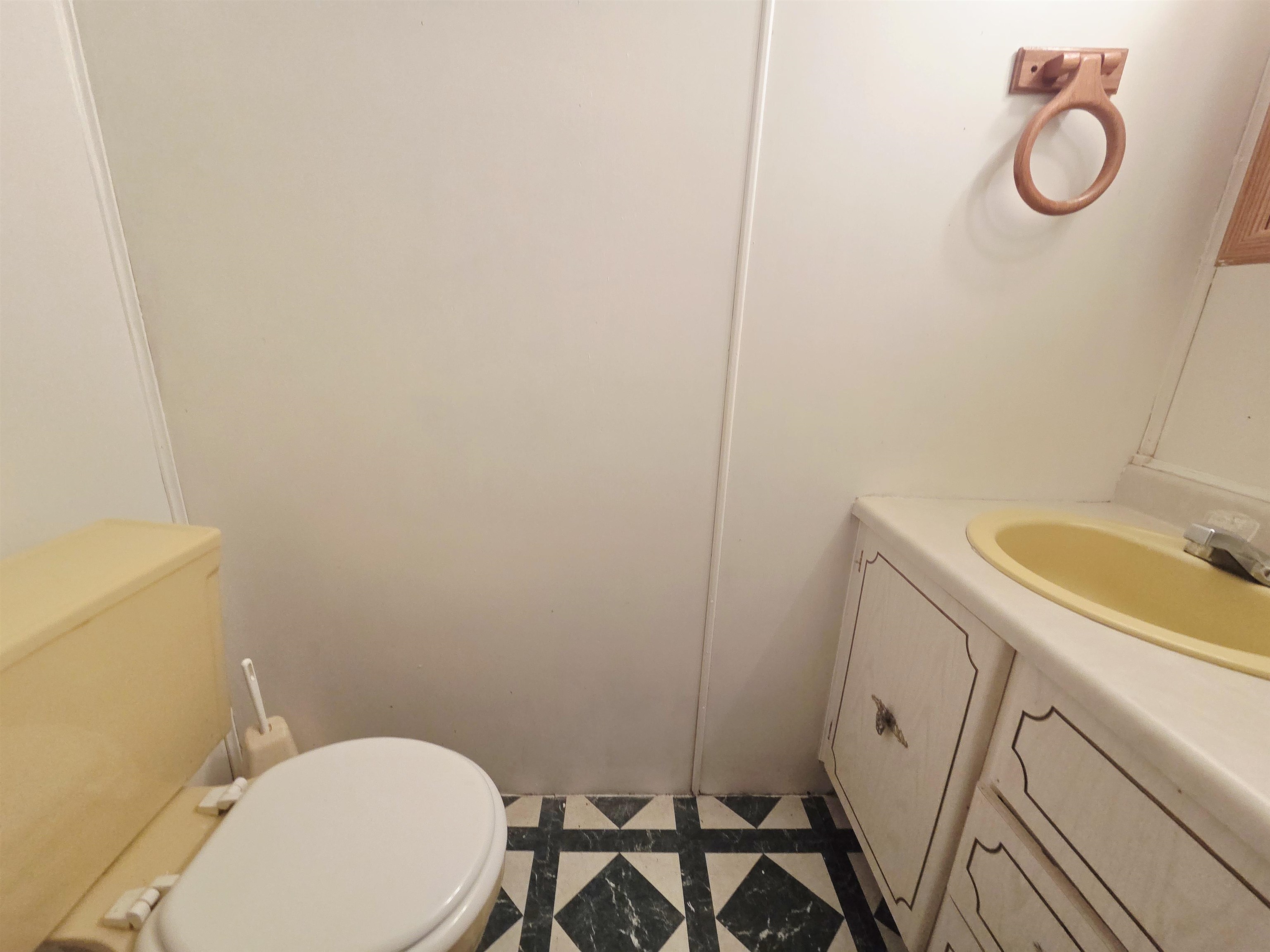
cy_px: 476
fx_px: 477
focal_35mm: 13
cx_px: 635
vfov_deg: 89.9
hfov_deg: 106.2
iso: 200
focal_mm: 2.2
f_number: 2.2
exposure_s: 1/60.2
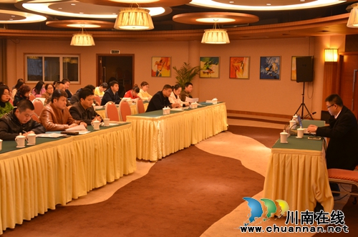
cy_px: 118
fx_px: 417
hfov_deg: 46.5
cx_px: 179
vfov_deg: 31.7
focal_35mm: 42
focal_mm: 28
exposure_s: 1/45
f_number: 3.5
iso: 640
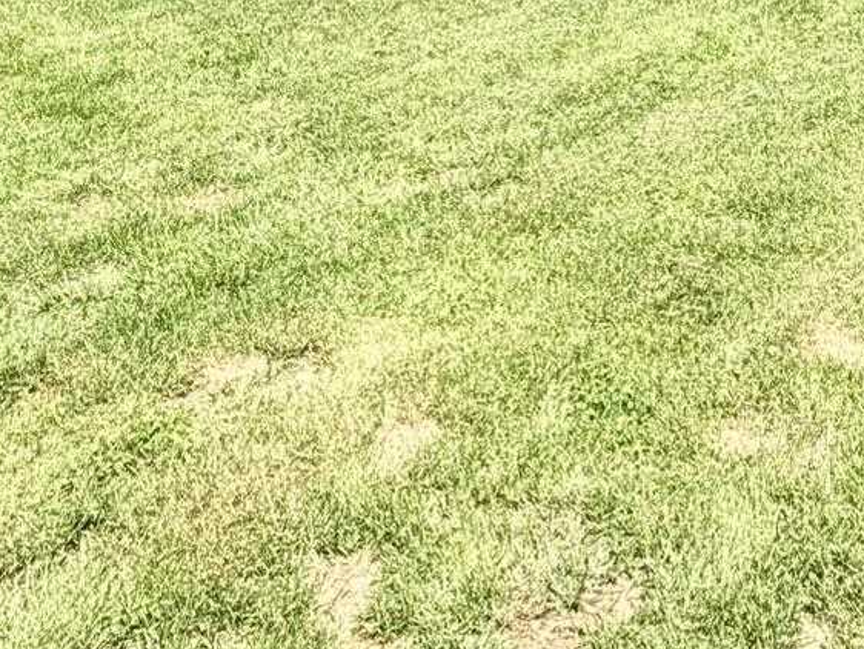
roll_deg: +1.4
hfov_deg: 33.3
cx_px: 922
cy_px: -371
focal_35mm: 51
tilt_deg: -1.5
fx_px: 1273
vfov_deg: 22.5
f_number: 2.2
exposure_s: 1/658
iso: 40
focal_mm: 2.22
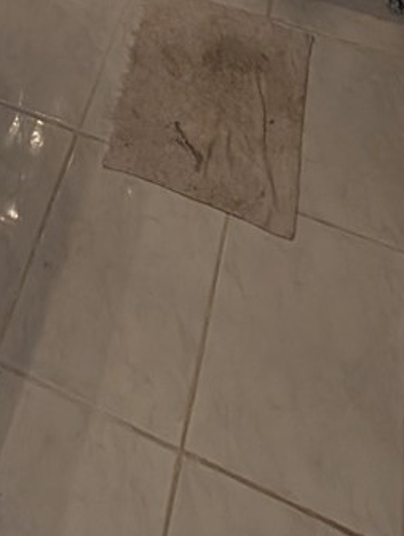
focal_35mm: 57
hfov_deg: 24.3
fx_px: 885
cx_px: -18
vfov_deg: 20.5
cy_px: -480
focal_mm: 2.02
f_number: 1.7
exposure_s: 1/120
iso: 95
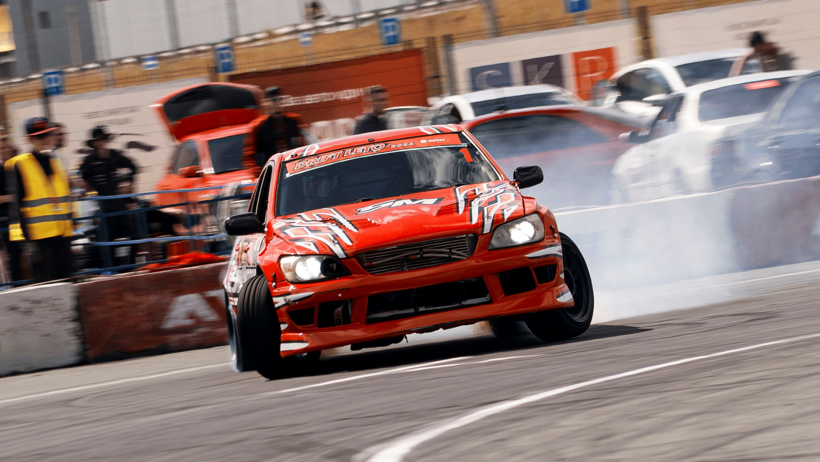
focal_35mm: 516
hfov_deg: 4.2
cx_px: 409
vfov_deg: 2.4
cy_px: 247
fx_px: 11213
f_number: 10
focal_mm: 200
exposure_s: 1/125
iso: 100
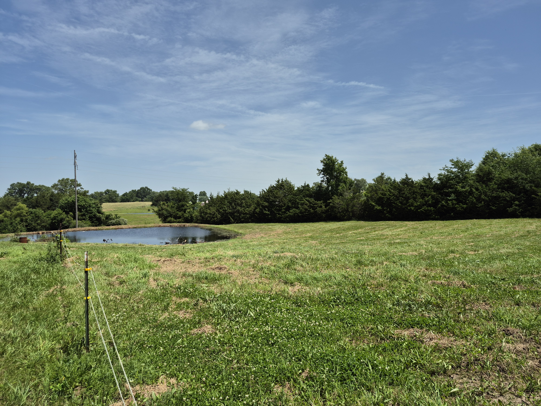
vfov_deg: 58.9
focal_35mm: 23
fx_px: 359
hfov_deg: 73.9
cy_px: 203
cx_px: 270
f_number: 1.8
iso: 25
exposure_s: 1/2896
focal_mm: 5.4
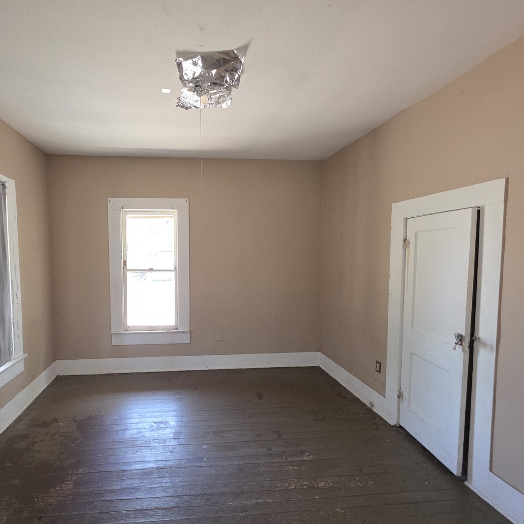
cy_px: 271
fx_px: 274
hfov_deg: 86.1
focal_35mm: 16
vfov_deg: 87.4
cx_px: 203
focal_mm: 2.2
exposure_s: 1/60
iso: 125
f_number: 1.9
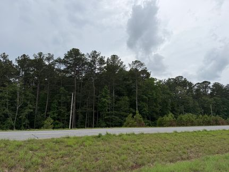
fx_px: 159
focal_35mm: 24
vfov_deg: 56.8
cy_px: 86
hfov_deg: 71.6
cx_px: 114
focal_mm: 6.76
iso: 80
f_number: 1.78
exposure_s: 1/7353
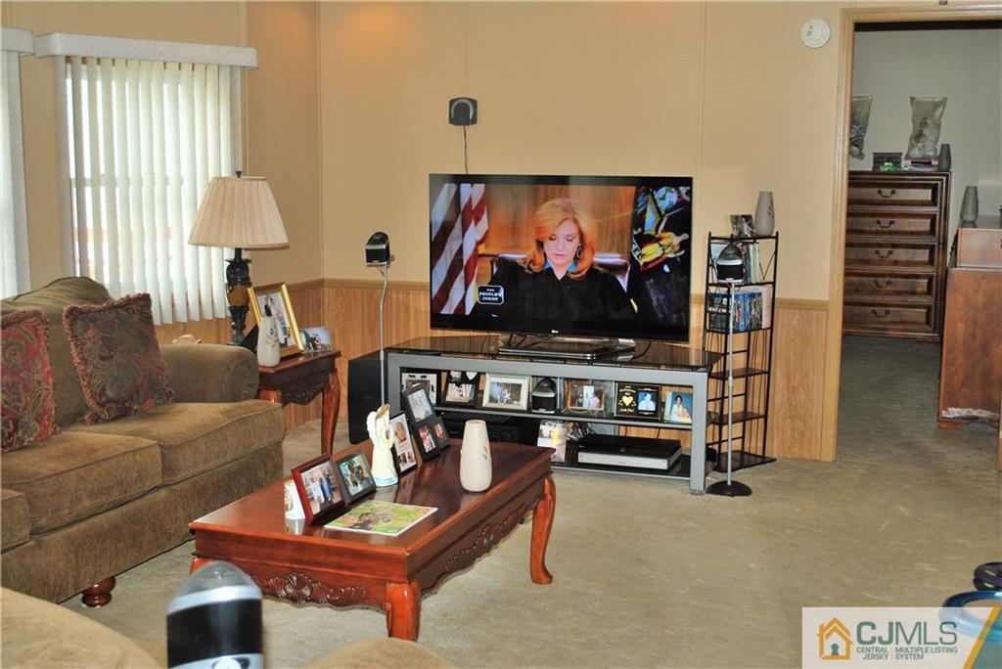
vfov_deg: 29.9
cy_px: 334
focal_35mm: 45
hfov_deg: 43.6
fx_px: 1253
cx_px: 501
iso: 200
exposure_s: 1/60
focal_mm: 30
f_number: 4.8
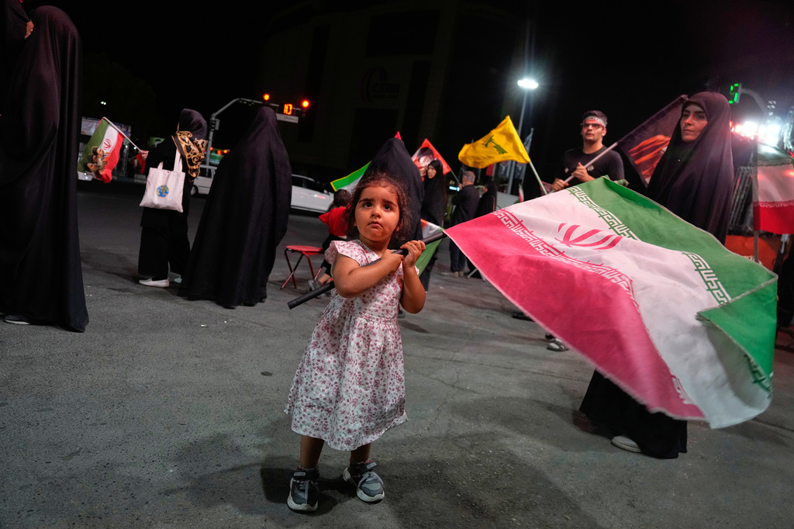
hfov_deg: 73.8
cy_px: 264
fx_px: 529
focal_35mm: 24
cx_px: 397
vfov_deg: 53.1
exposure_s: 1/320
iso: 3200
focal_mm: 24
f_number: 4
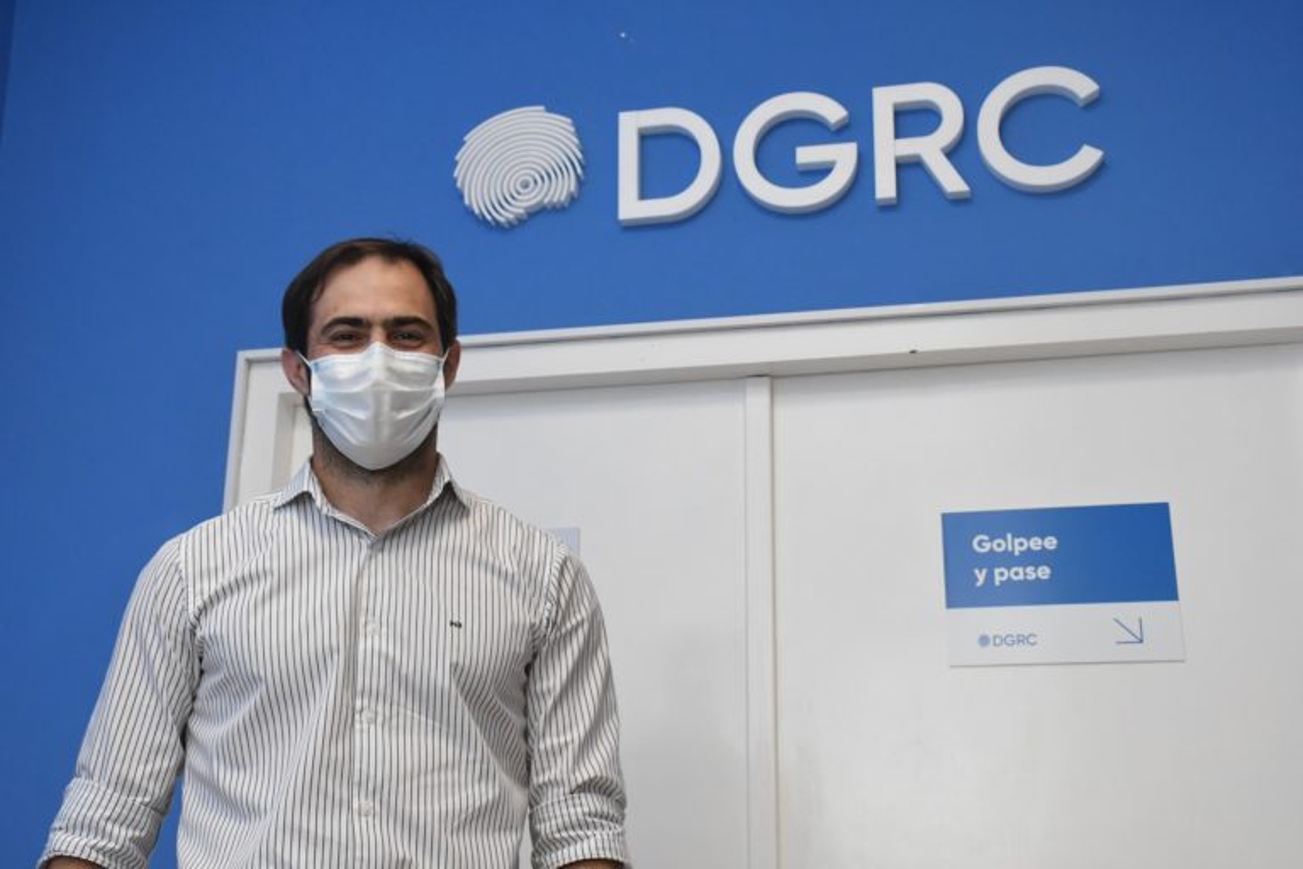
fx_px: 1737
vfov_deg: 28.1
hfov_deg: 41.1
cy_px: 434
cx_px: 652
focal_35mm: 48
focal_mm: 32
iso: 3200
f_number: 7.1
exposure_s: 1/200
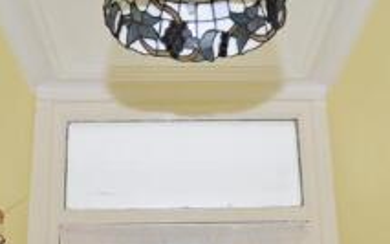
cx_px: 189
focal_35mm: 71
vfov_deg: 18.4
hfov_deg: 29.2
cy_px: 132
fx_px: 750
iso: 200
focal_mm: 15
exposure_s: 1/13
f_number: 5
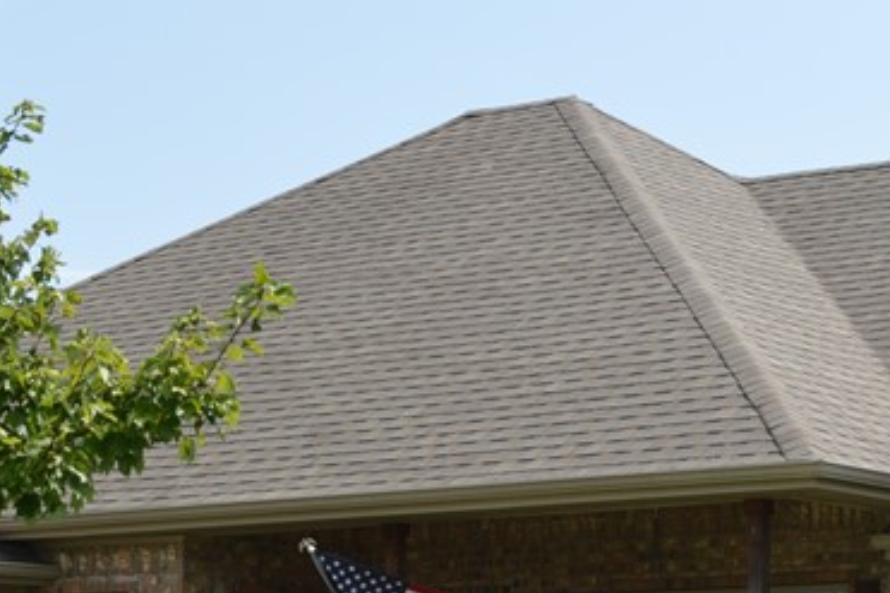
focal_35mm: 123
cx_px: 685
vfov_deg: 11.0
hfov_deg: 16.6
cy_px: 639
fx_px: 3039
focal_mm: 28
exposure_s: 1/200
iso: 100
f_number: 8
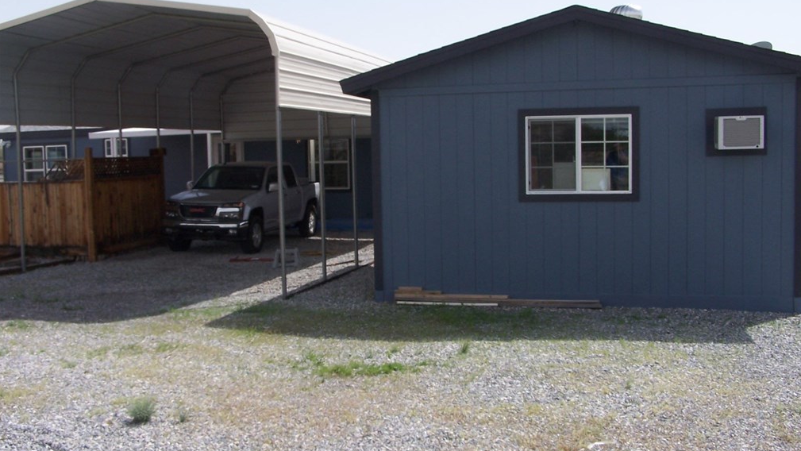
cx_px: 402
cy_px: 206
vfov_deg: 28.4
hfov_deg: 48.3
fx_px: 892
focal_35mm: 42
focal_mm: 6.3
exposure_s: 1/350
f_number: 5.6
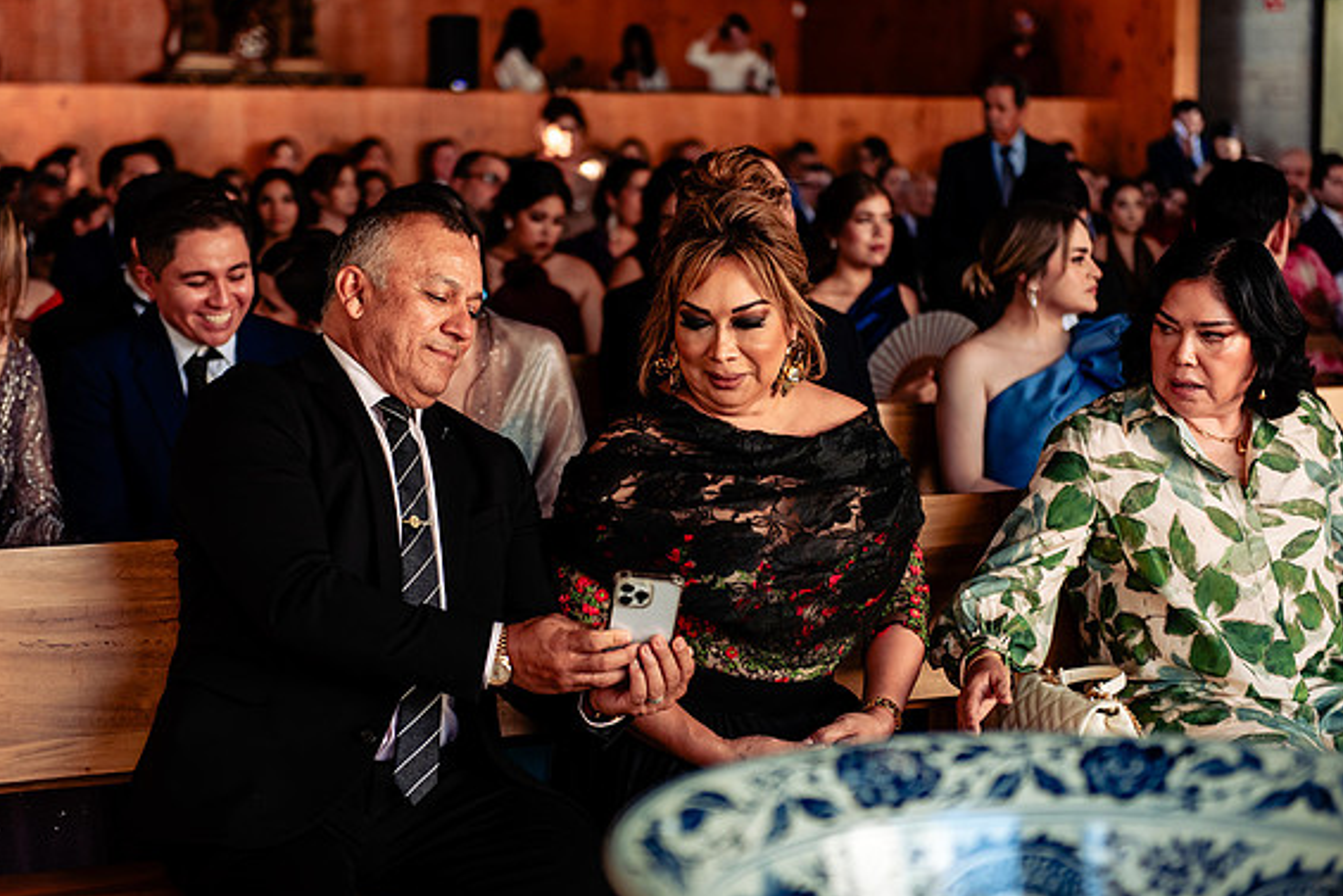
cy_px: 450
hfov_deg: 27.3
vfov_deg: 18.4
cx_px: 670
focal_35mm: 74
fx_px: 2761
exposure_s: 1/400
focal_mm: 70
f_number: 3.2
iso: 500
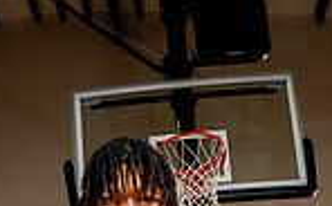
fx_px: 560
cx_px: 177
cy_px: 499
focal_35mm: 62
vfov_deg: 14.1
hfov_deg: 33.0
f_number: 7.1
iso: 250
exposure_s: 1/250
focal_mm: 20
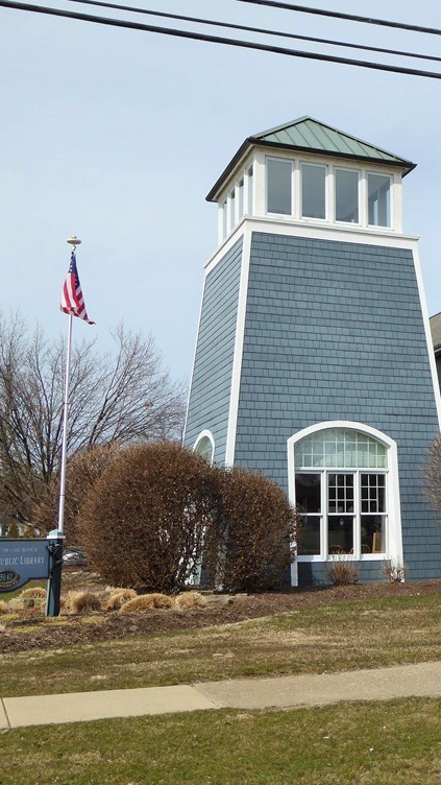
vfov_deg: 44.6
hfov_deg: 25.2
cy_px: 386
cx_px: 398
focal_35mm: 46
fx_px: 956
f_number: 3.5
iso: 100
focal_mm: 5.4
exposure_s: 1/1300
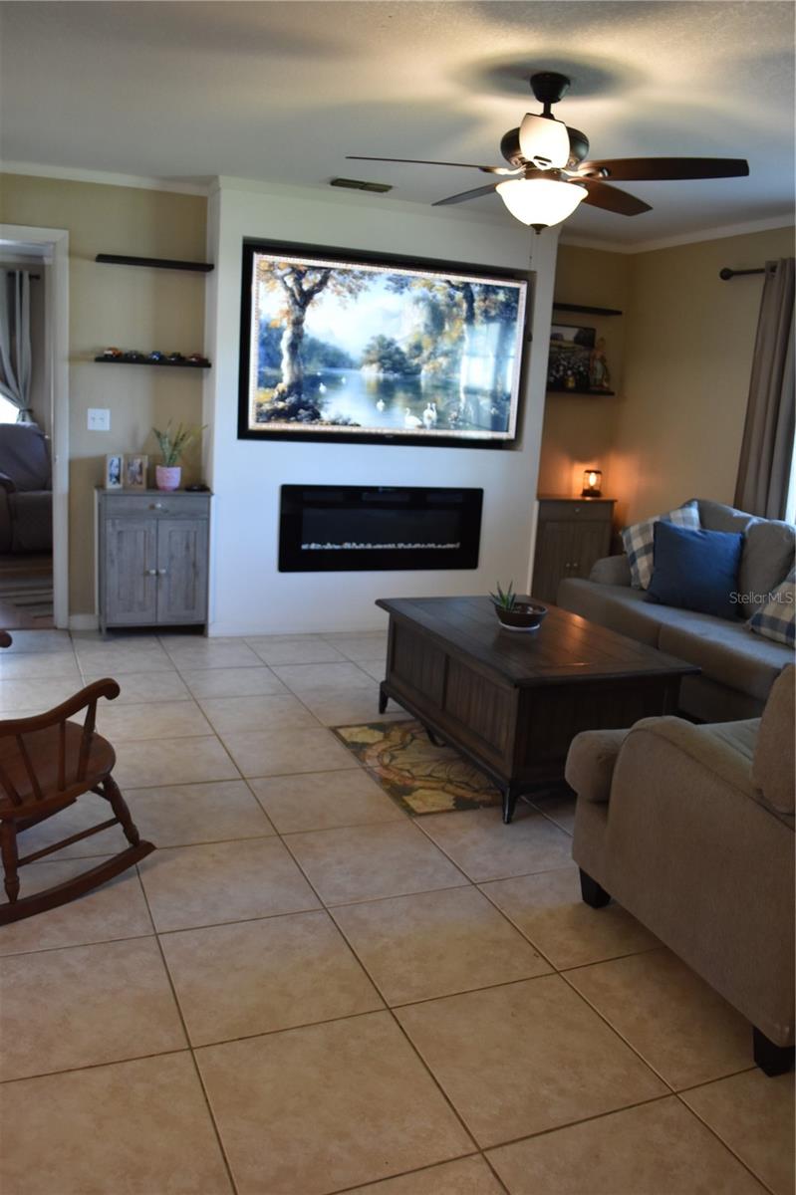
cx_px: 398
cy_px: 598
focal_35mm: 27
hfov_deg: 47.9
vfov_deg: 67.4
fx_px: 896
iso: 800
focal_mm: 18
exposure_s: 1/60
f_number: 4
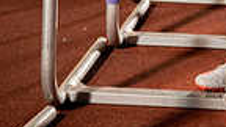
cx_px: 234
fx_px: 983
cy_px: -177
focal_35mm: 164
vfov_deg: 7.0
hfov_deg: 12.9
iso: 500
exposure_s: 1/250
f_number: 4
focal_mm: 50
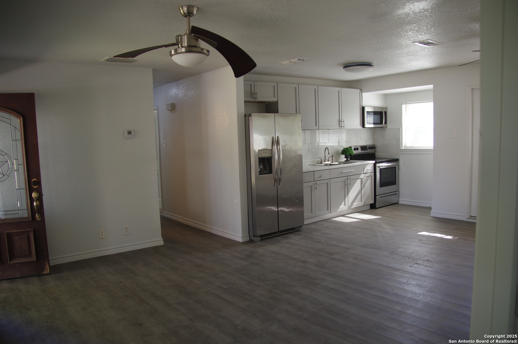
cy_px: 172
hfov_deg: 67.4
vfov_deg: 47.9
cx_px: 259
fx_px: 388
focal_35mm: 27
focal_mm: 18
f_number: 3.5
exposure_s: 1/50
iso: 200
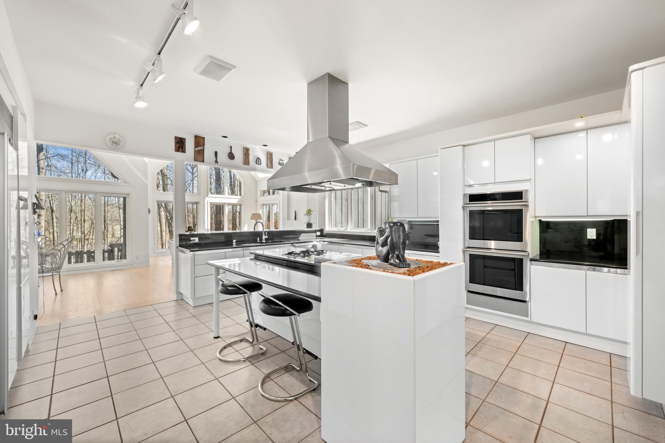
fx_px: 259
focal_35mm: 14
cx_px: 332
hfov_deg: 104.3
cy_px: 222
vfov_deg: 81.2
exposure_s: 1/6
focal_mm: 14
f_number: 16
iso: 160
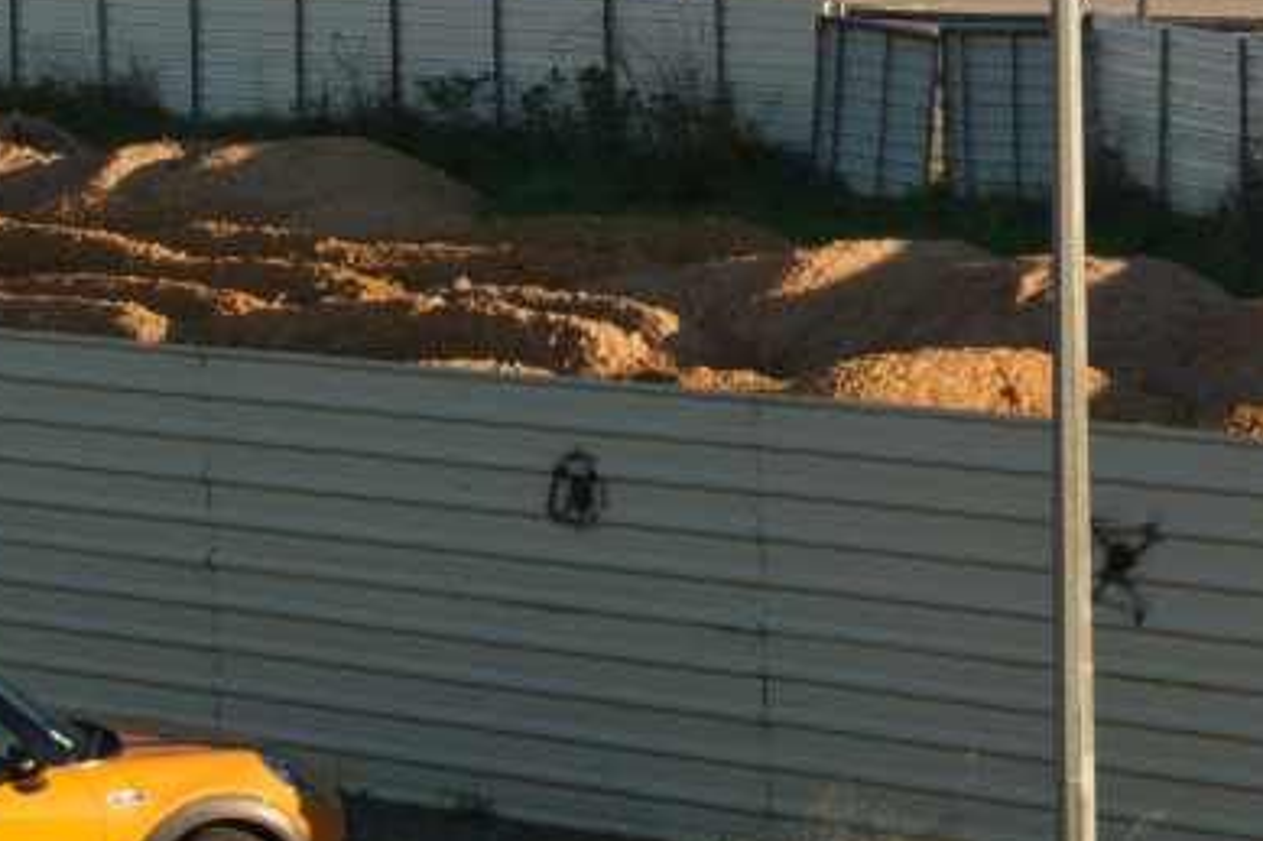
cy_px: 65
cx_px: 1555
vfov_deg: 7.1
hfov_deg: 10.5
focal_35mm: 193
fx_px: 6768
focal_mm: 50
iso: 200
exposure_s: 1/60
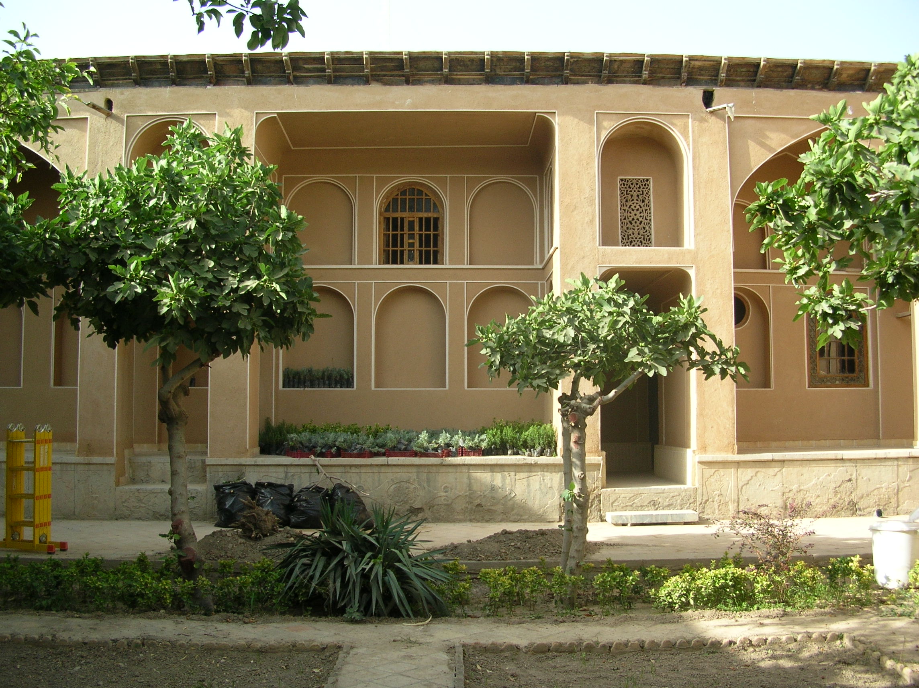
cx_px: 460
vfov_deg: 40.6
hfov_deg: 52.7
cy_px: 344
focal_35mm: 35
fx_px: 928
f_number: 2.8
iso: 50
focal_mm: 5.8
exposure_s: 1/231
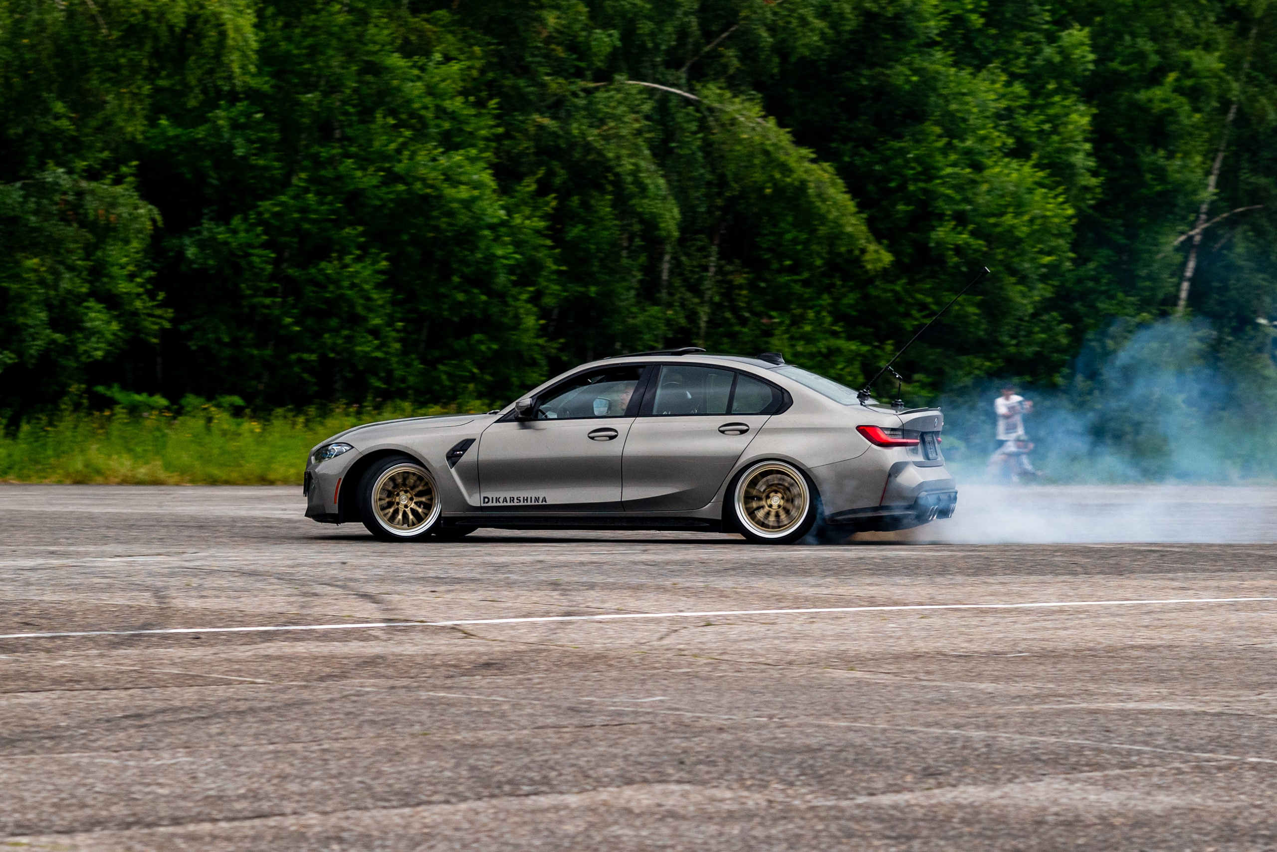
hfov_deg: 12.6
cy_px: 415
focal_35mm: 163
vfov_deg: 8.4
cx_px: 737
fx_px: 5777
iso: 500
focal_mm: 85
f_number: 3.5
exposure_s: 1/250
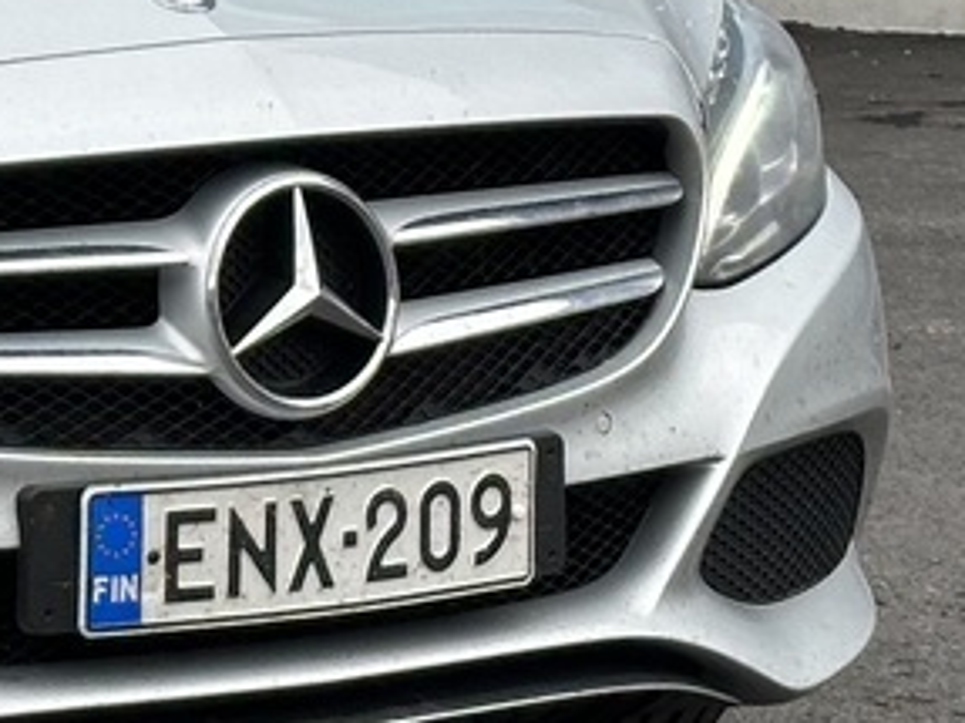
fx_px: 6716
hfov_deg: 8.0
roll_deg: +0.5
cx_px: -666
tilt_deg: -1.4
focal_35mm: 241
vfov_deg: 6.1
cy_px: -225
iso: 64
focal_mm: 6.86
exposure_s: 1/919
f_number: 1.78
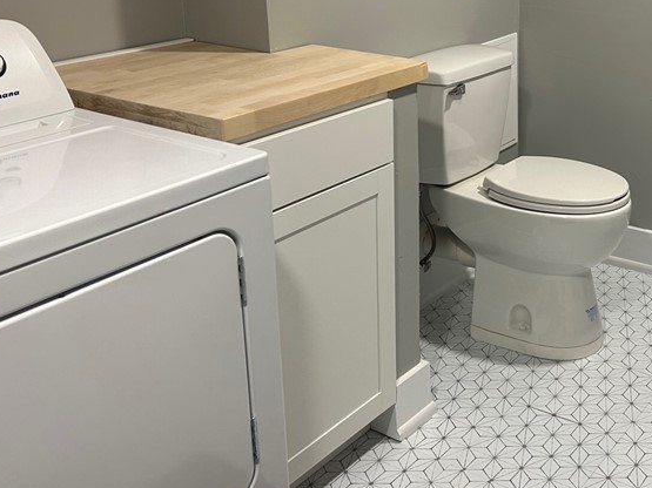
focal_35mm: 48
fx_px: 904
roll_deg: -0.3
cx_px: 527
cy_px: 87
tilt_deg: -13.7
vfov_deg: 29.5
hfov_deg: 38.1
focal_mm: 5.7
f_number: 1.5
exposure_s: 1/60
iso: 100
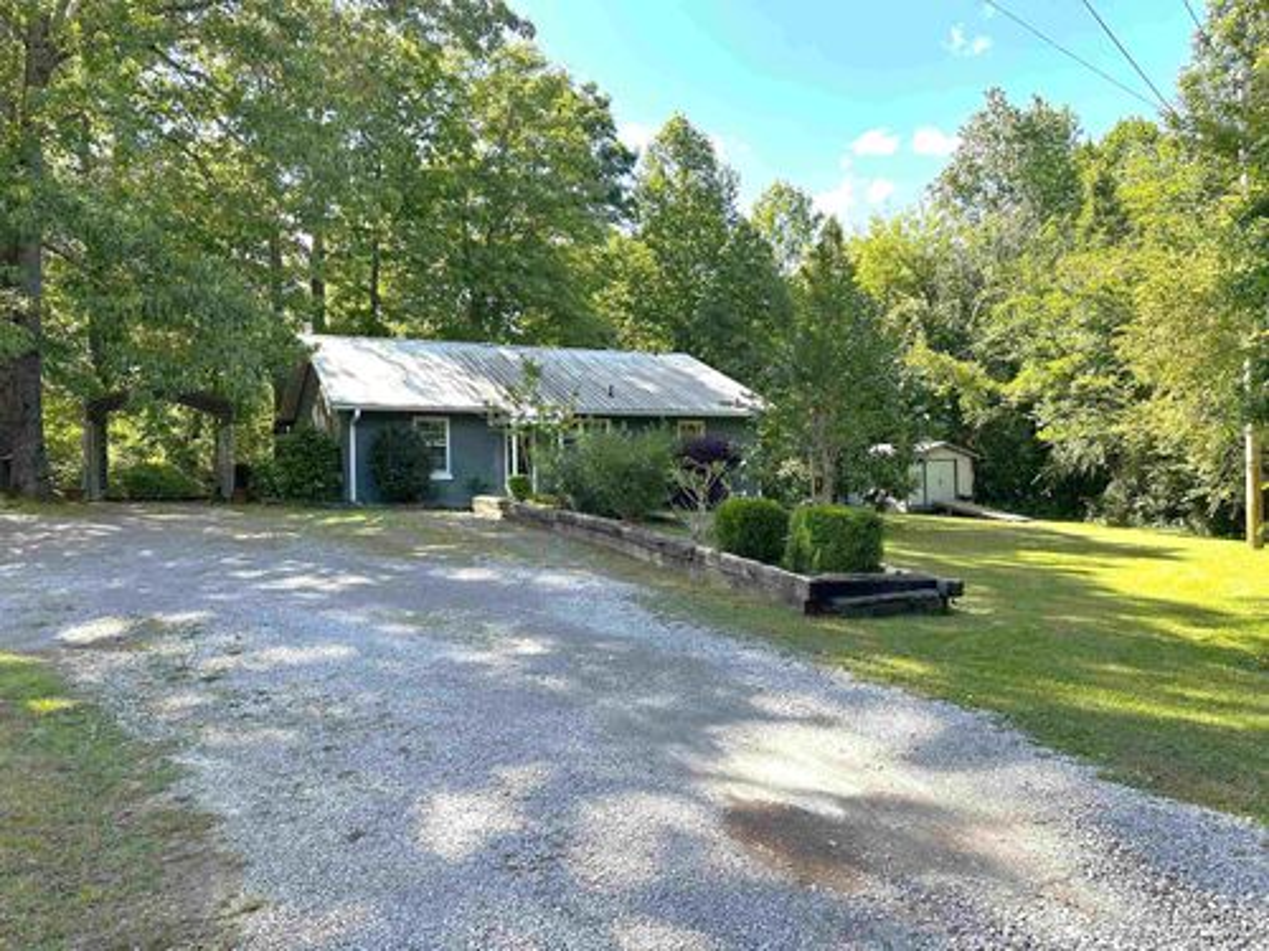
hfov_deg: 71.6
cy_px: 476
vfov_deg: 56.8
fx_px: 880
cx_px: 634
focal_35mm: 24
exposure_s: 1/843
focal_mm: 6.86
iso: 80
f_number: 1.78
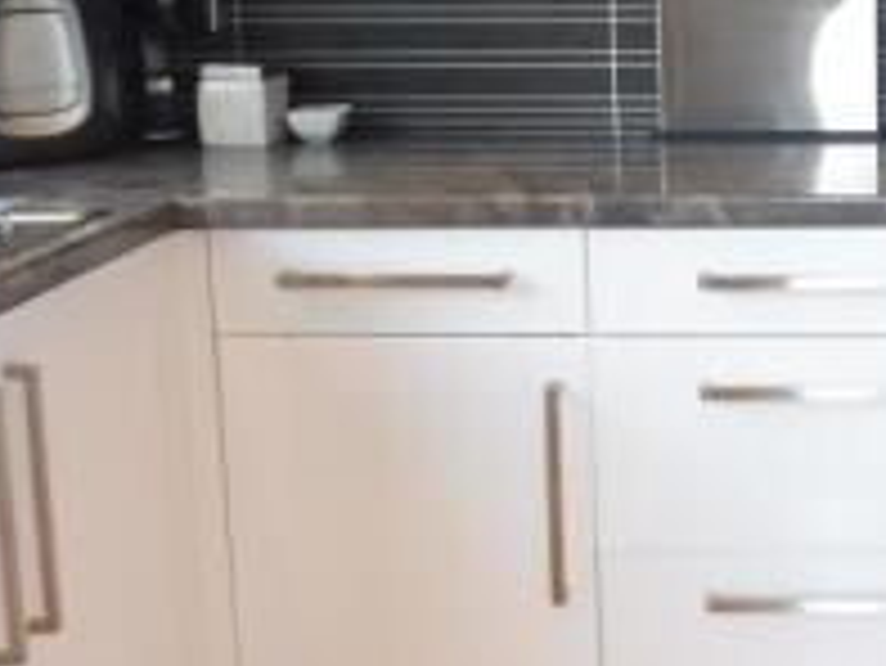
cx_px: 893
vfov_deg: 20.6
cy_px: 187
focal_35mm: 71
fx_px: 1818
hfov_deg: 25.9
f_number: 3.3
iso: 200
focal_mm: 4.3
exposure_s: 1/60
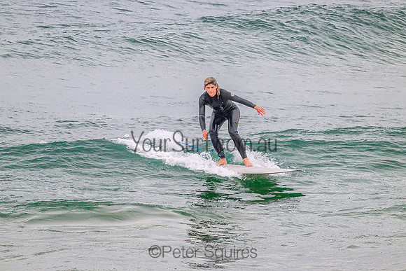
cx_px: 203
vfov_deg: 1.7
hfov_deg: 2.6
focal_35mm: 800
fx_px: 9024
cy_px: 136
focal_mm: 800
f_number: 11
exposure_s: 1/2000
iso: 1100
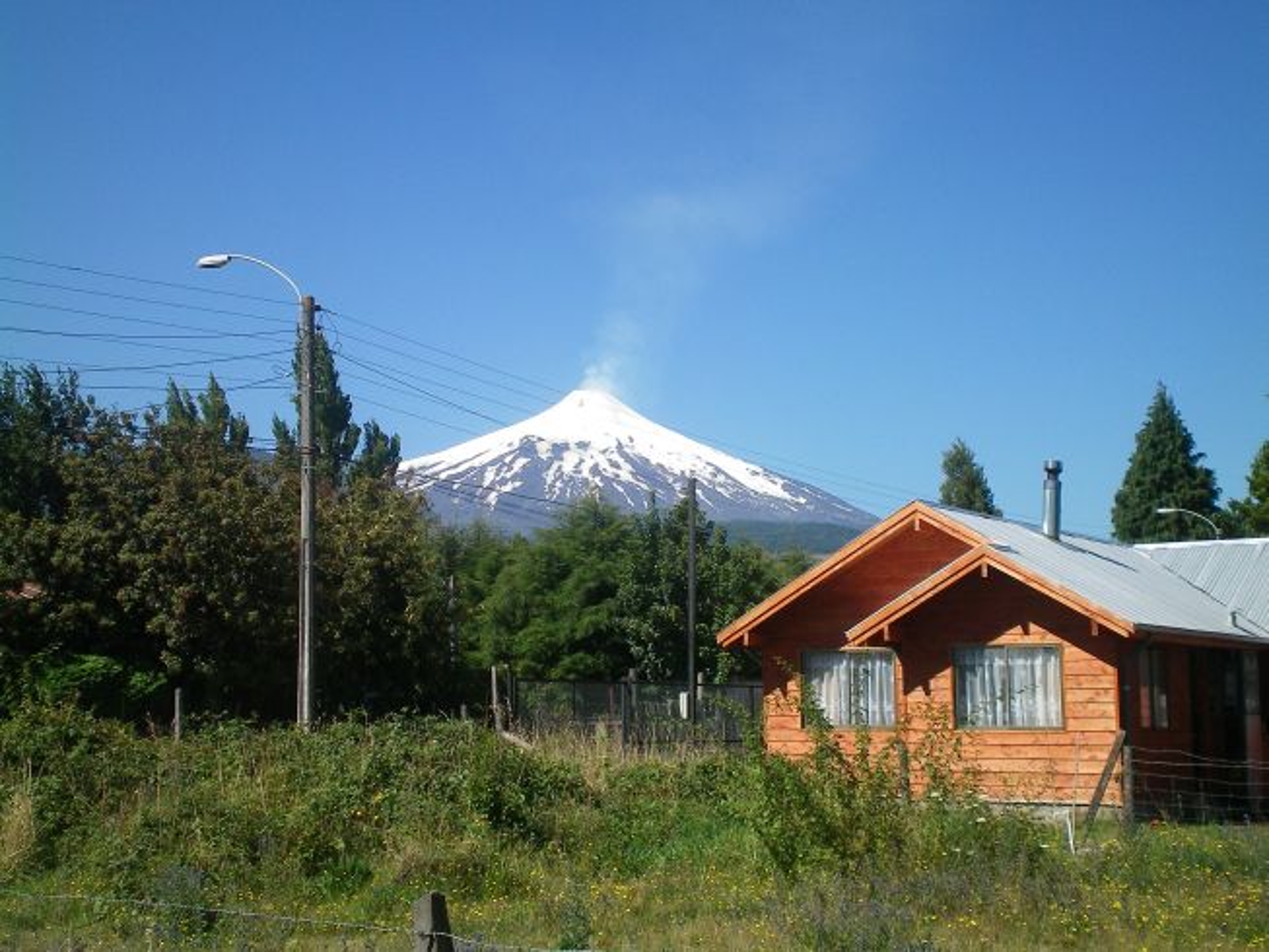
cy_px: 476
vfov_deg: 26.1
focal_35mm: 56
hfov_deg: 34.3
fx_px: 2053
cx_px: 634
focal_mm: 9.3
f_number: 5.6
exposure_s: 1/500
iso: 64
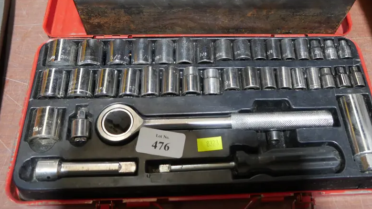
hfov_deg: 47.2
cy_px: 28
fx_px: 424
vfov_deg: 26.9
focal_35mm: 43
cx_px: 212
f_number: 3.6
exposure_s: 1/60
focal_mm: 15
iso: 640
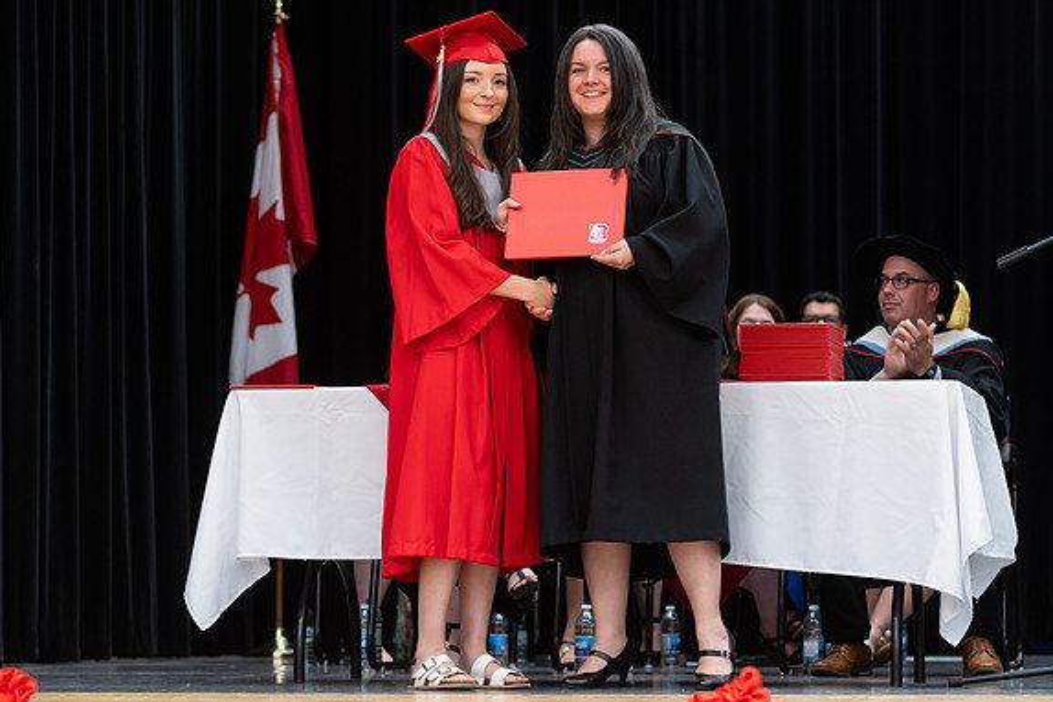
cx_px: 530
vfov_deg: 10.9
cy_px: 366
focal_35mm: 126
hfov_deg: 16.3
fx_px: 3686
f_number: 2.8
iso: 1000
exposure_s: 1/200
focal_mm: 85
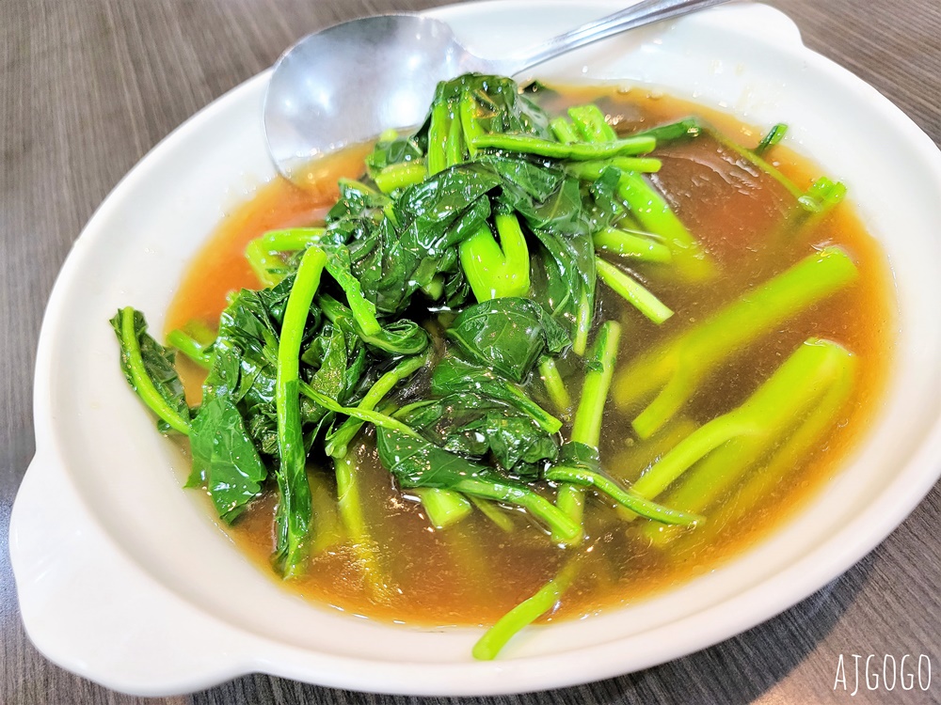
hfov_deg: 67.3
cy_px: 352
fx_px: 707
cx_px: 470
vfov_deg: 53.1
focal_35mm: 26
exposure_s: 1/40
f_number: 1.8
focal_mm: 5.4
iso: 500
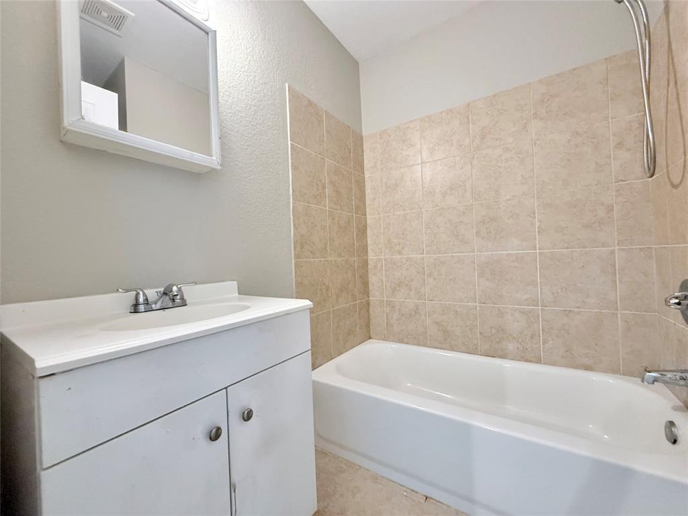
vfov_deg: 85.7
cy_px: 258
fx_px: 278
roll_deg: +2.2
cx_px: 344
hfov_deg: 102.1
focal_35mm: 14
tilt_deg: +0.1
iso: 640
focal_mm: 2.22
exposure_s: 1/60
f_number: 2.2
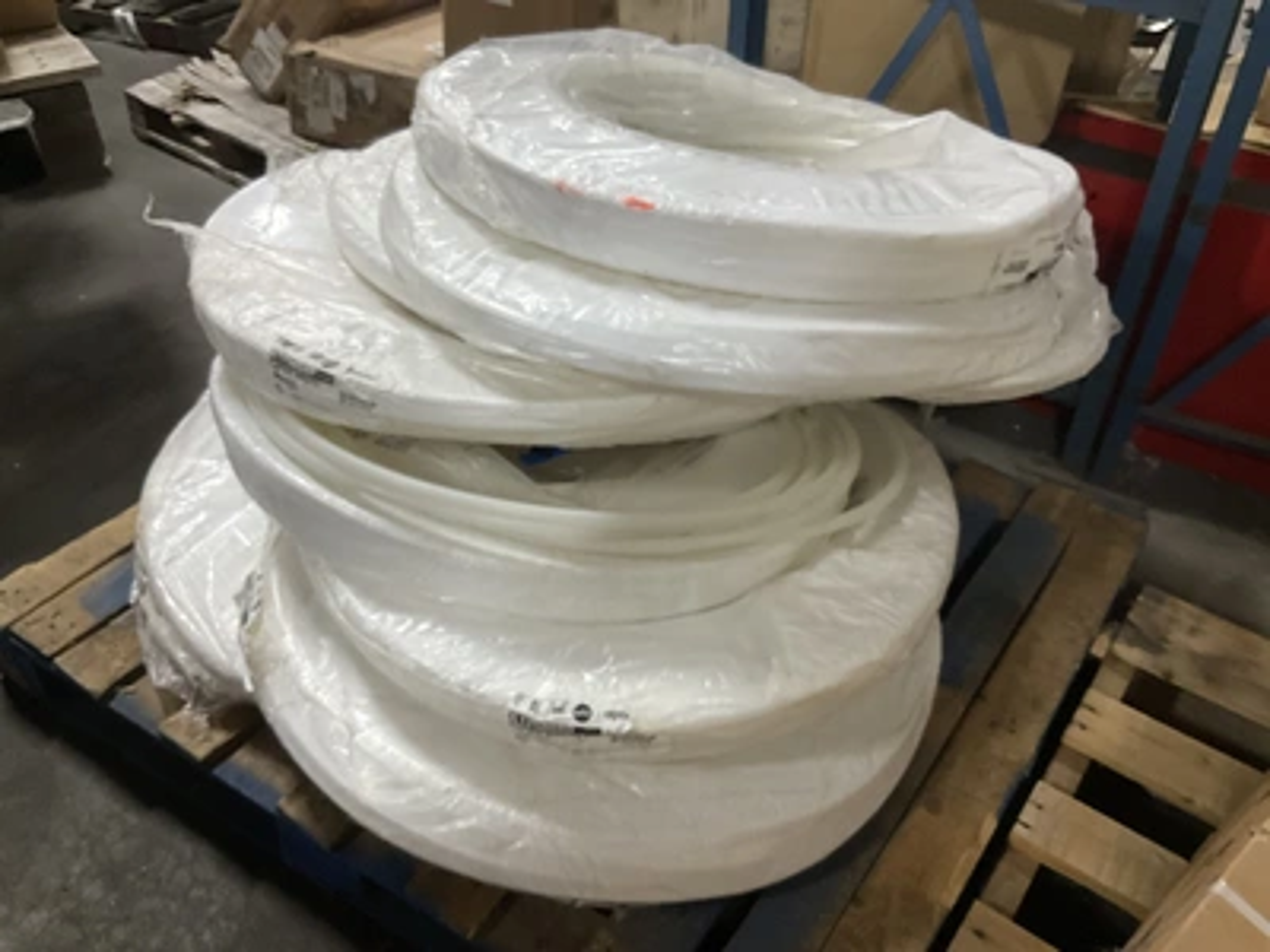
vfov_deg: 48.2
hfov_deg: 61.7
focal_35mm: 29
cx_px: 635
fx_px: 1064
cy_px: 476
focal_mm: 3
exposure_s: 1/40
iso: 200
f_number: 1.8
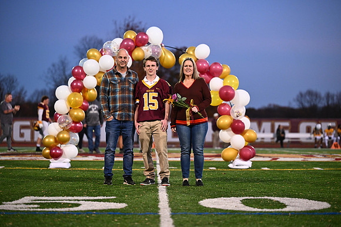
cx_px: 170
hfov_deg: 17.8
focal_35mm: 115
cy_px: 114
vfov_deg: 11.9
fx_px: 1090
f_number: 2.8
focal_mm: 115
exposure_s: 1/320
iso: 2800
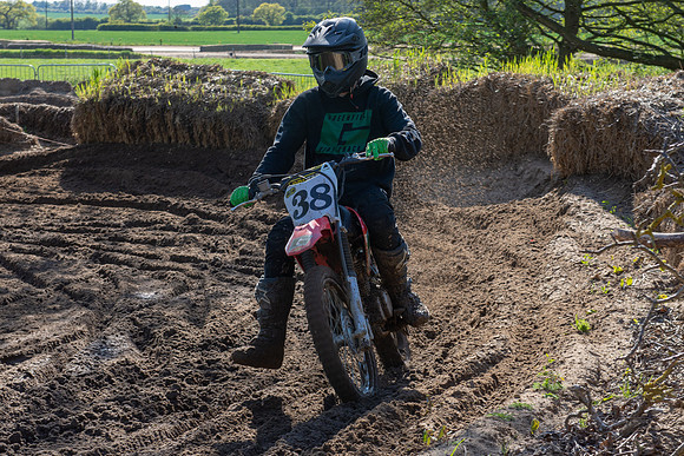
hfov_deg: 20.5
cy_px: 228
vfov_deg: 13.7
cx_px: 342
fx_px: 1894
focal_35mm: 100
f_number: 6.3
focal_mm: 60
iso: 200
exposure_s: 1/250
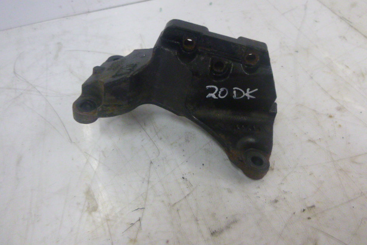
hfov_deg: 67.4
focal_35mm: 27
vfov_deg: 47.9
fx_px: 275
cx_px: 186
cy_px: 108
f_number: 3.9
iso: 400
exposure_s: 1/13
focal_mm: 4.5
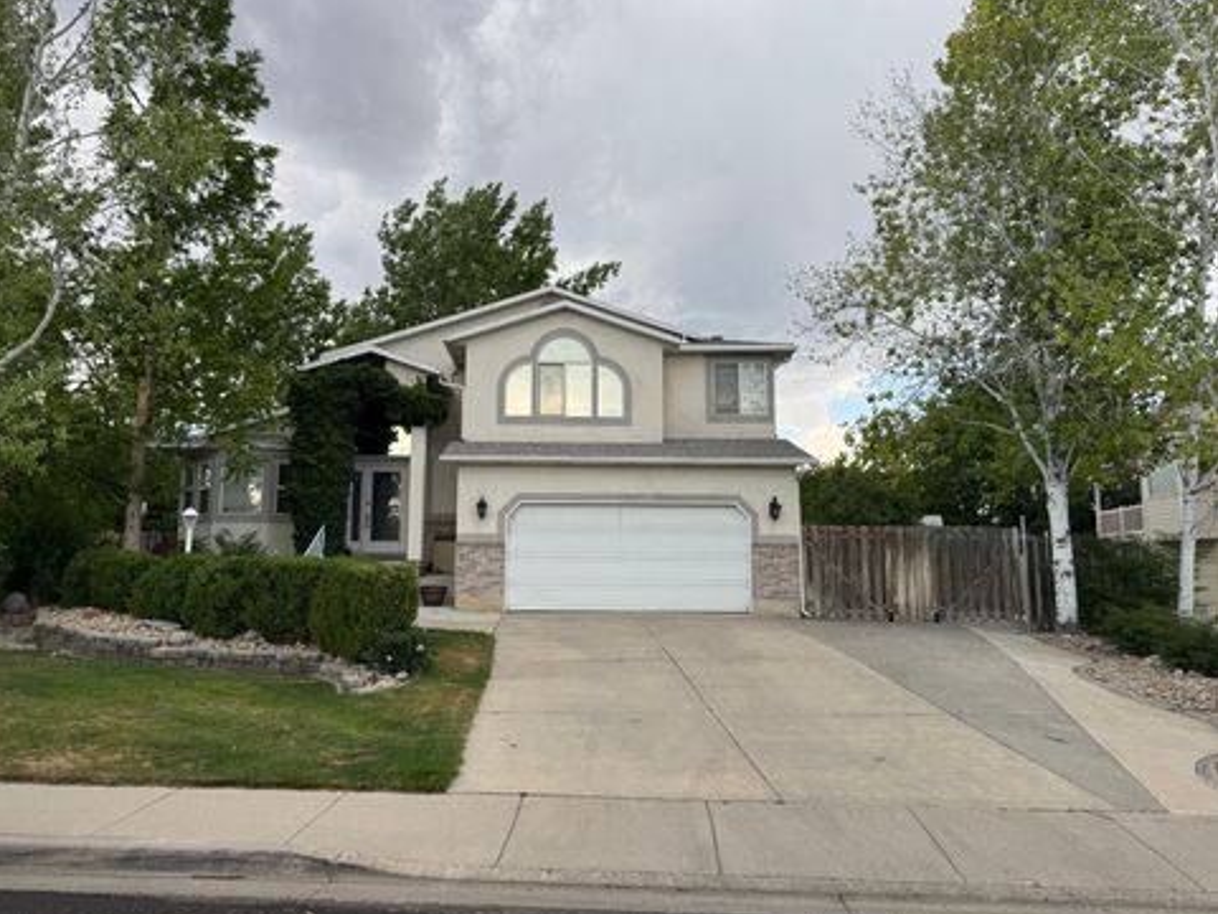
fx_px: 880
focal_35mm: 25
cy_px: 453
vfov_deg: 54.9
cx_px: 586
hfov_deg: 69.4
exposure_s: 1/842
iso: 80
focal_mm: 6.76
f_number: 1.78
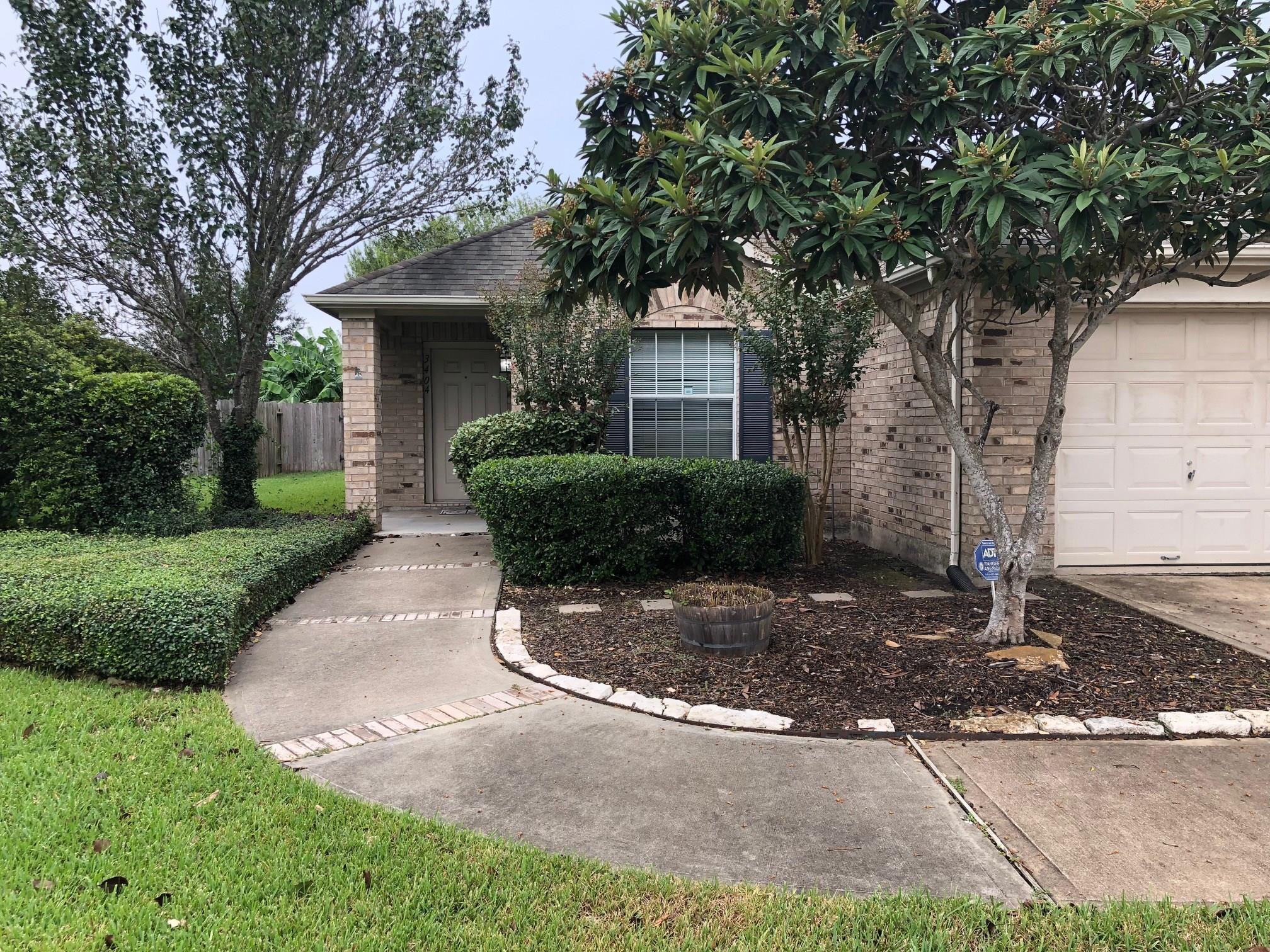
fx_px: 1027
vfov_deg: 49.7
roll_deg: -1.1
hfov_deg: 63.4
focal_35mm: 28
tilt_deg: -1.8
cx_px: 635
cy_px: 476
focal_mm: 4
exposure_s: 1/159
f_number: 1.8
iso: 20
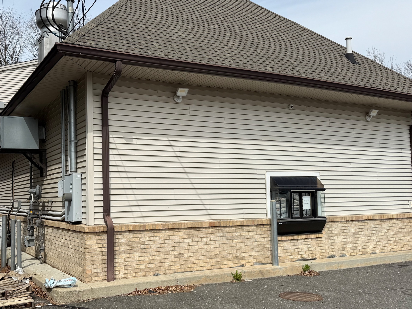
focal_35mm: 35
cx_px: 133
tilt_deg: +3.6
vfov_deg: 40.6
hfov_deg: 51.5
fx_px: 417
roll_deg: +1.1
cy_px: 176
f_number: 1.78
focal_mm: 6.76
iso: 80
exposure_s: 1/5714
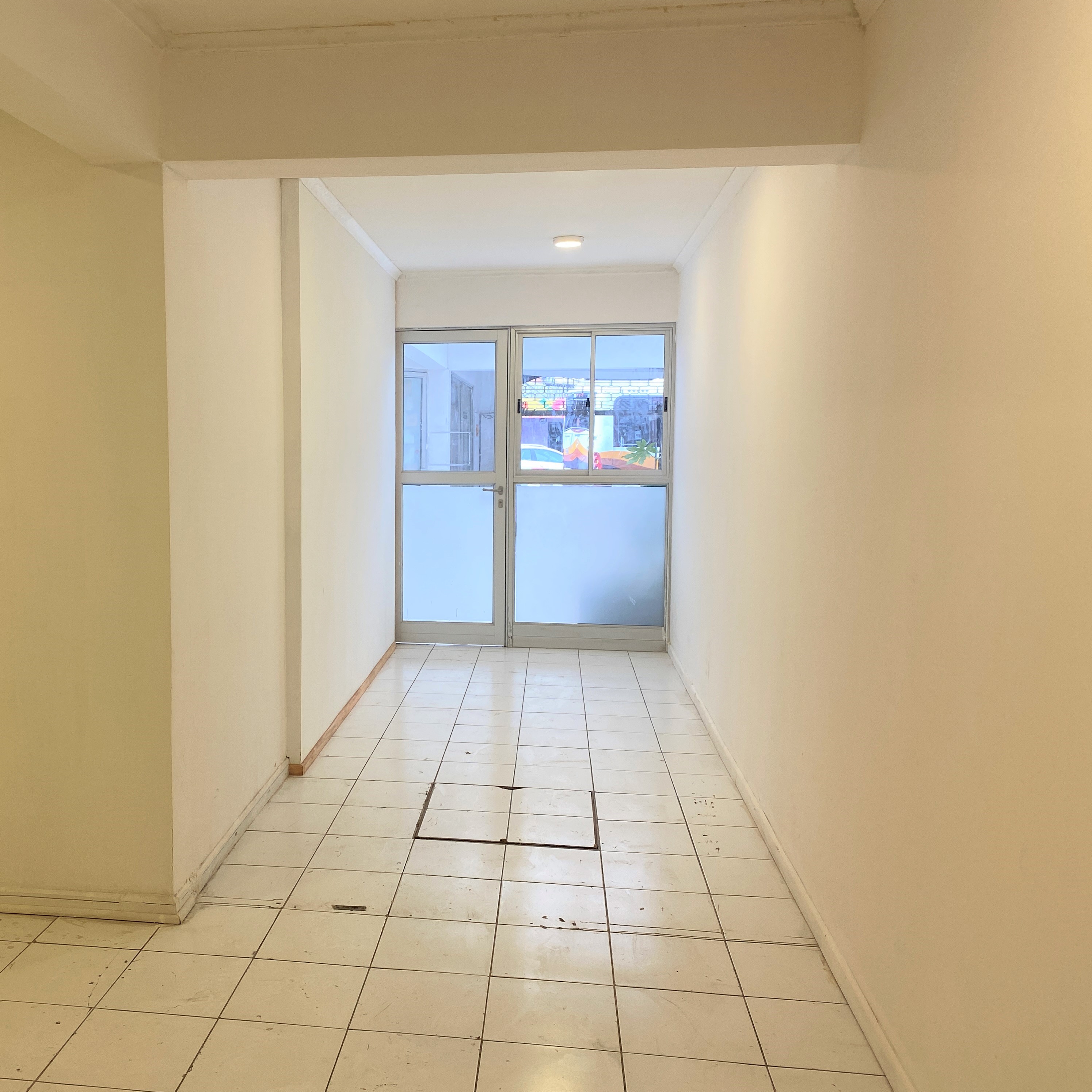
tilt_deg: -4.7
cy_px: 541
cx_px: 362
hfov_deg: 51.5
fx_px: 1106
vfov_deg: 52.5
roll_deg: -0.6
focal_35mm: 31
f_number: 1.8
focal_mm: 4.25
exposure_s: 1/100
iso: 64
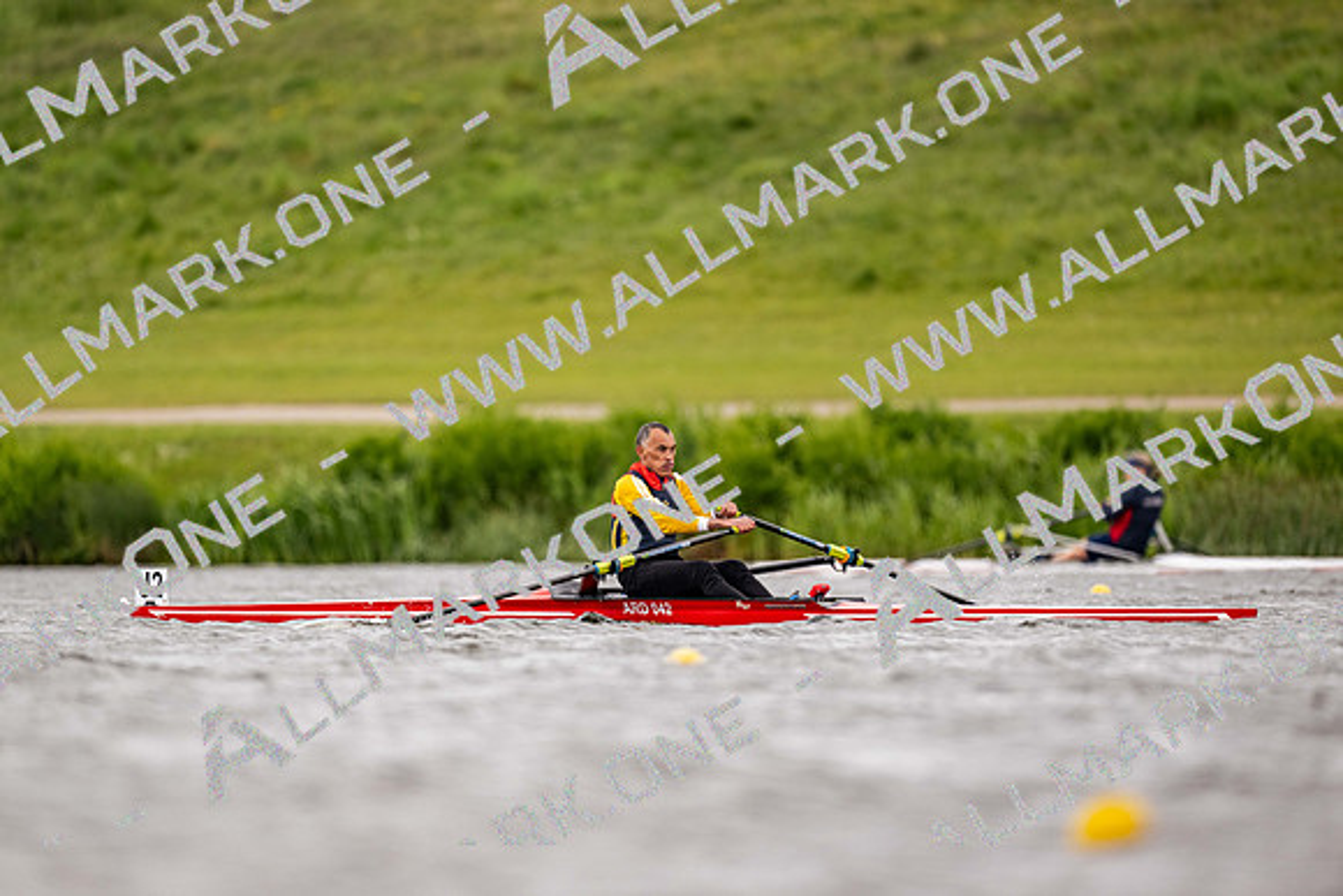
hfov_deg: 3.4
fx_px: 22388
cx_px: 672
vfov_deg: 2.3
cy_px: 448
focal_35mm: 600
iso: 640
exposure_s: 1/2500
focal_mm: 600
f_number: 4
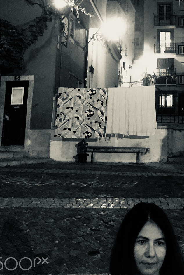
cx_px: 151
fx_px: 391
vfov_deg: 37.9
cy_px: 69
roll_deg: +0.1
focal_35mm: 51
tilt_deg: +12.0
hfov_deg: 26.0
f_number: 2.2
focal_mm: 4.15
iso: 320
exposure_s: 1/17
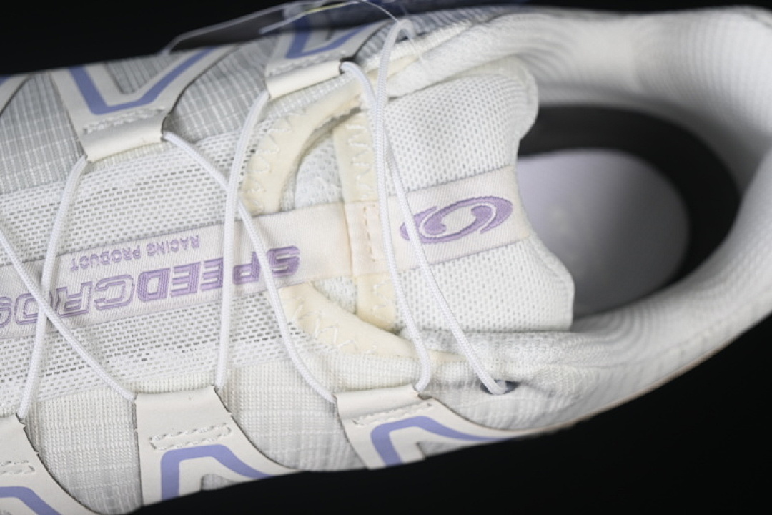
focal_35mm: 75
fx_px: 1608
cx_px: 386
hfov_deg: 27.0
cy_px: 258
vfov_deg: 18.2
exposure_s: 1/80
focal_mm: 50
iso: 160
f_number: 7.1
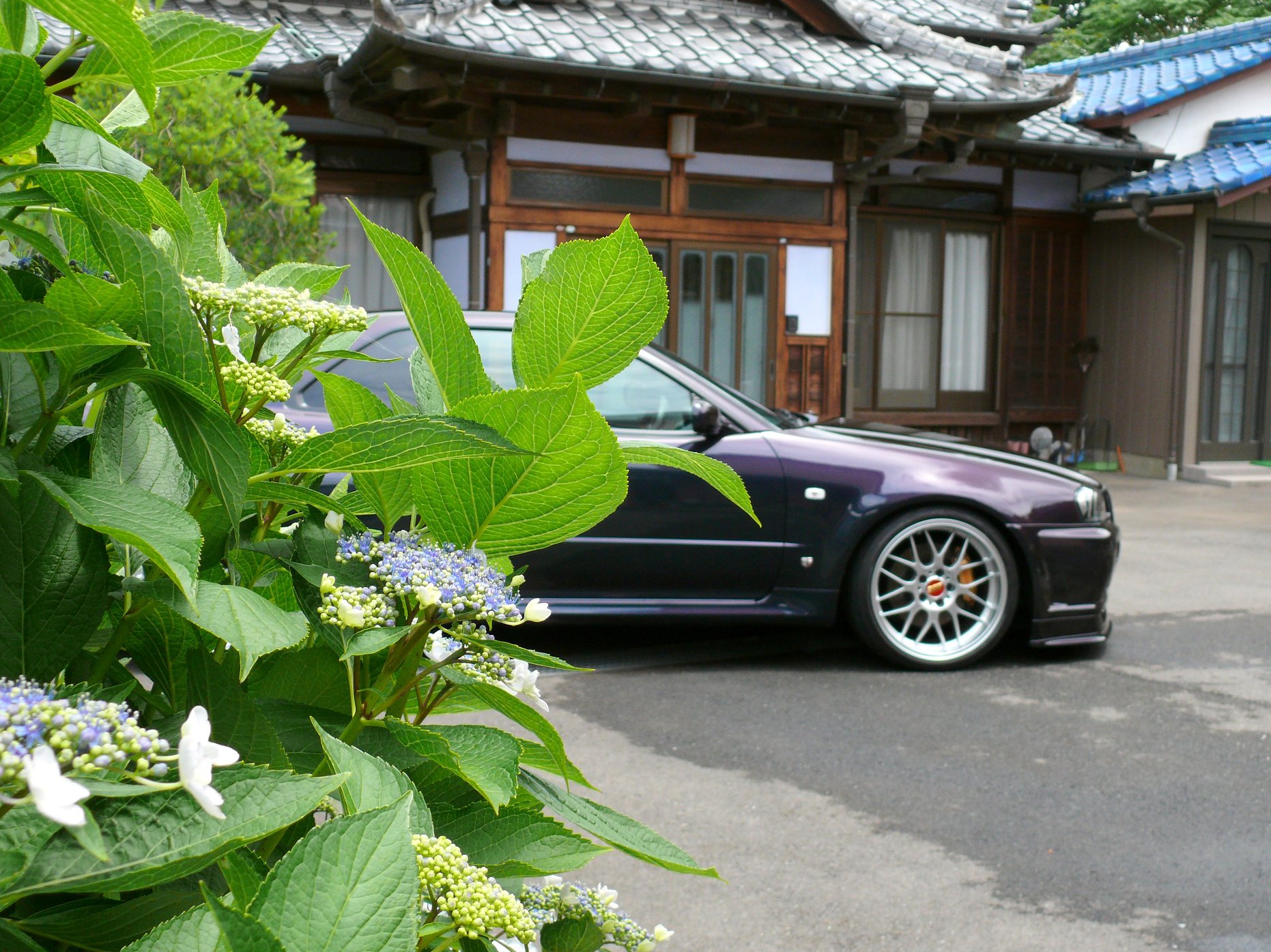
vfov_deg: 32.9
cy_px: 487
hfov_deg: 42.9
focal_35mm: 44
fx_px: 1615
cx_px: 655
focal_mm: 8.4
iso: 100
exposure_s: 1/500
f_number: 3.6
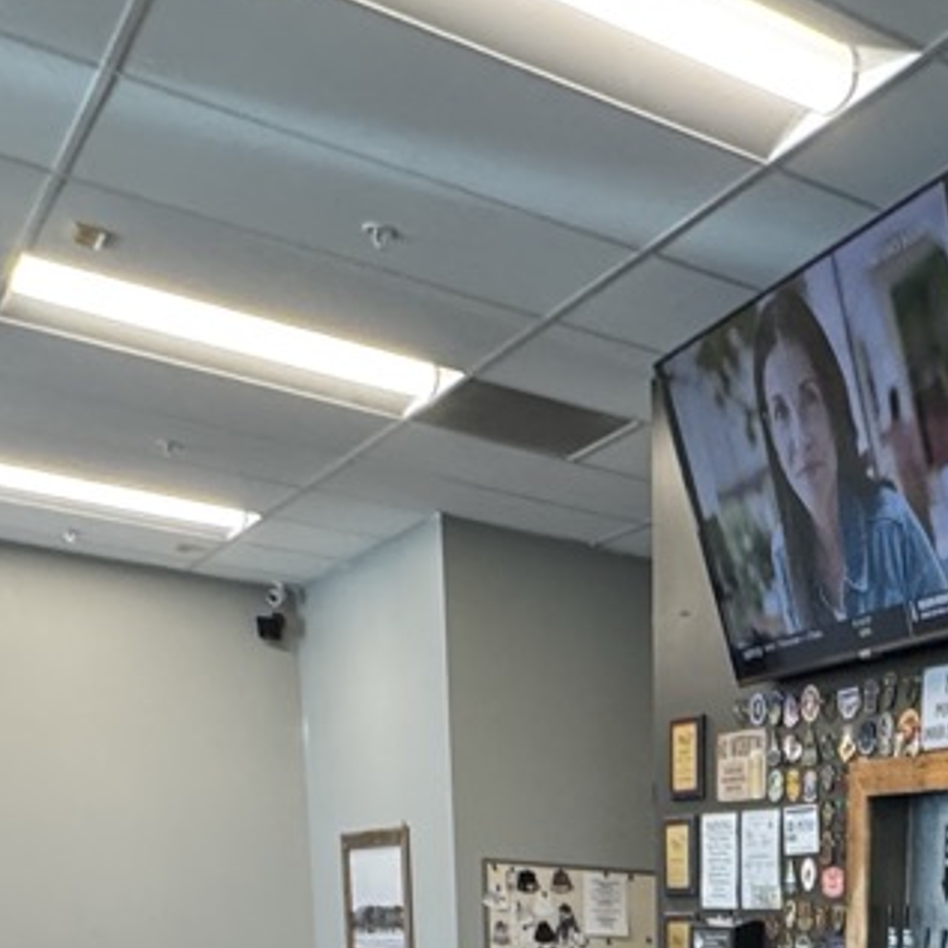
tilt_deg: -14.9
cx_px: 981
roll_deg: -3.0
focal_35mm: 50
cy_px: 1346
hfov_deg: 31.1
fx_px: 1549
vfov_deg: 26.6
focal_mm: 2.22
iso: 400
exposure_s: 1/60
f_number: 2.2
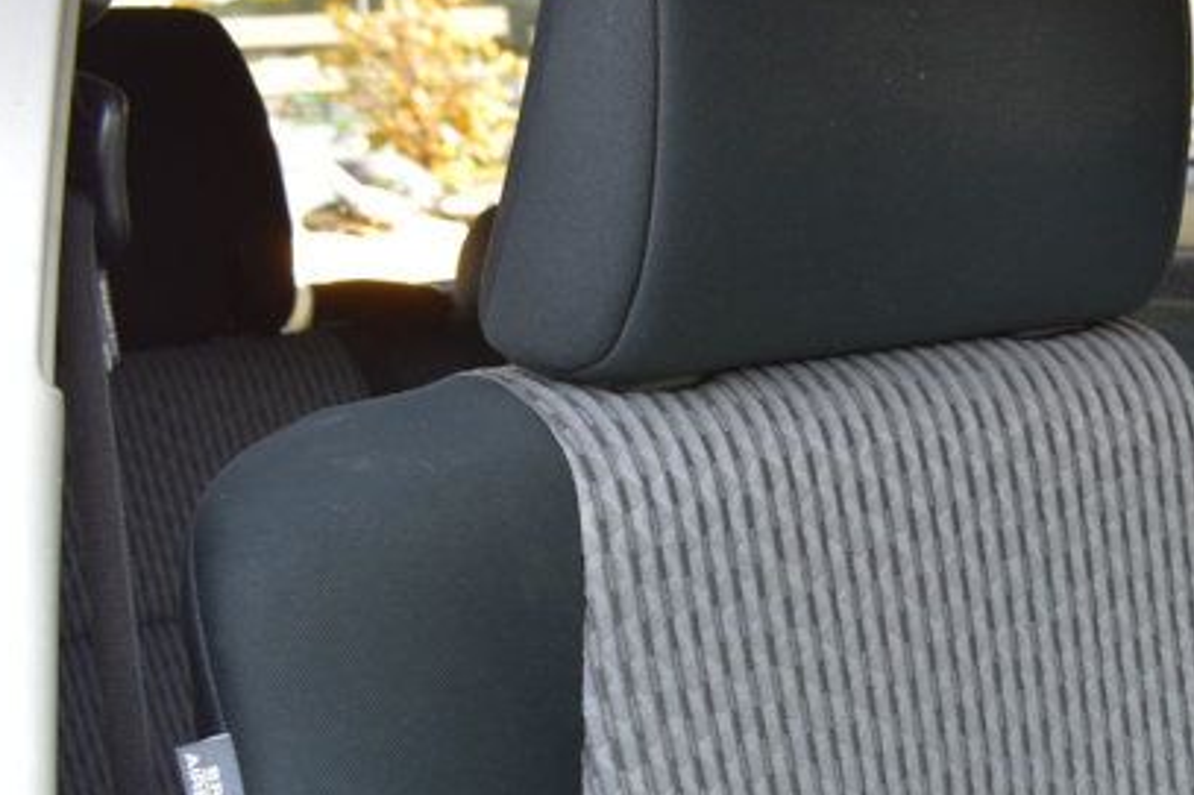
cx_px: 1464
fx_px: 2752
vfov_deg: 16.2
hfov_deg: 22.4
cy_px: 728
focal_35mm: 83
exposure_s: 1/15
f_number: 6.3
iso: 500
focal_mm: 22
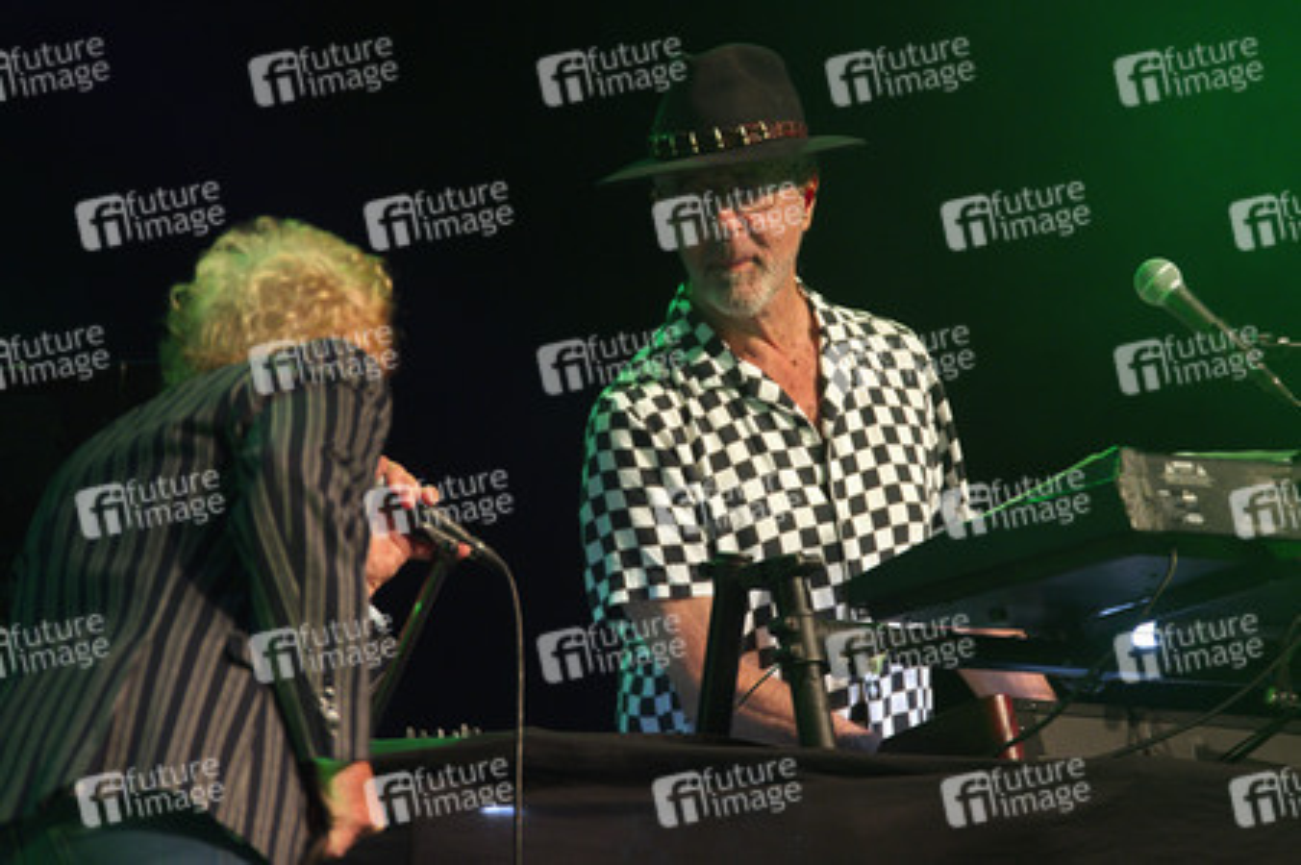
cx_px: 650
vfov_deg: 4.6
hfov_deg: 6.9
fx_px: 10833
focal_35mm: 300
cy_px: 432
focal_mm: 300
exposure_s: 1/100
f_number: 2.8
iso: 1600
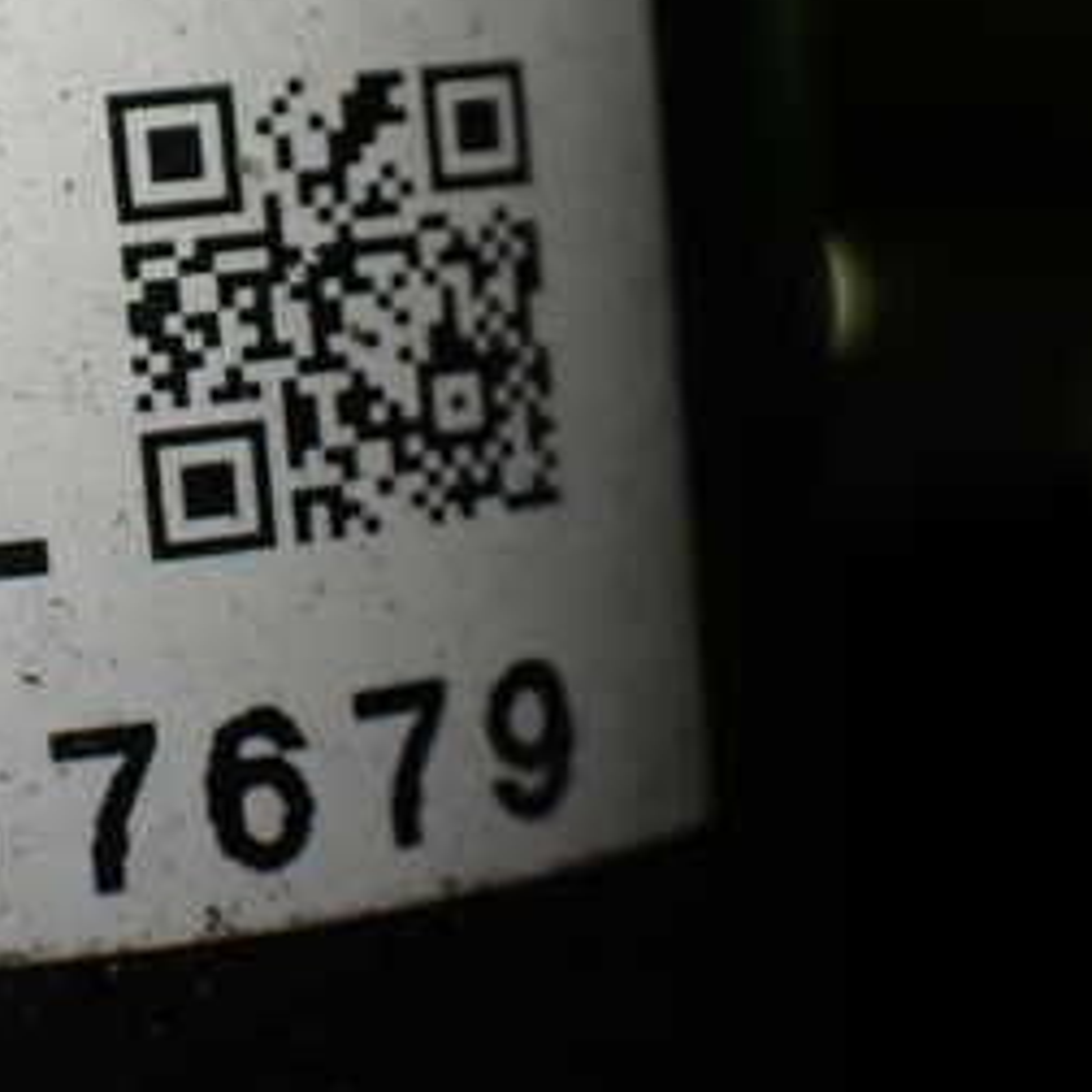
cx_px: 100
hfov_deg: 21.2
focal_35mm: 80
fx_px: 2855
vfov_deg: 21.5
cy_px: 316
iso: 125
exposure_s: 1/160
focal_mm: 6.83
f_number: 2.7
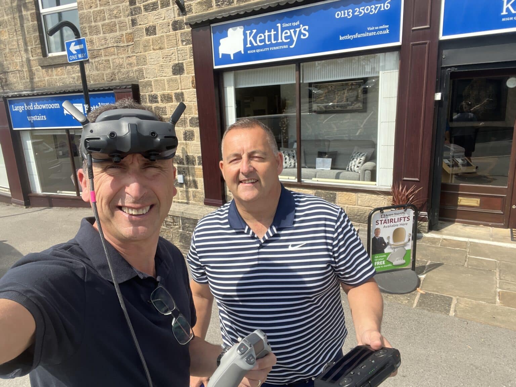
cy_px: 194
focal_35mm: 23
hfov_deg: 73.9
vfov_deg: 58.9
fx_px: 343
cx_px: 258
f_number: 2.2
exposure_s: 1/636
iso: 32
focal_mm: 2.71
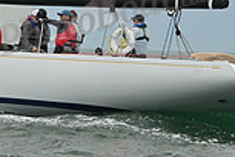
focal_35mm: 265
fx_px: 1730
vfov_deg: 5.2
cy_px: -42
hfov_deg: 7.7
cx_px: -80
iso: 320
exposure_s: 1/1000
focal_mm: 70
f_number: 10
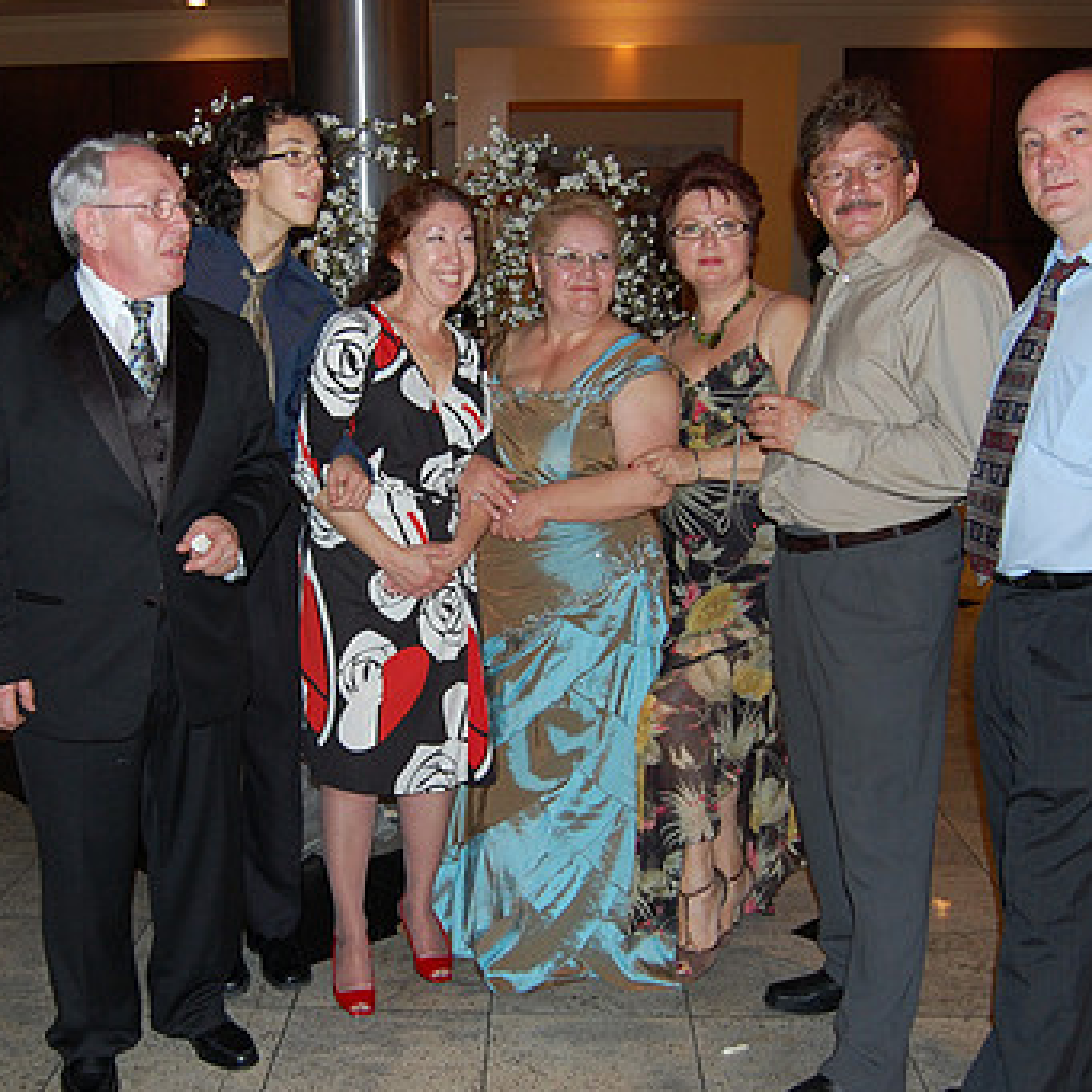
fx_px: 1392
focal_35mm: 39
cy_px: 589
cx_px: 423
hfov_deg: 42.6
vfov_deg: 42.8
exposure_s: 1/60
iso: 400
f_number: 3.5
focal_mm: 18
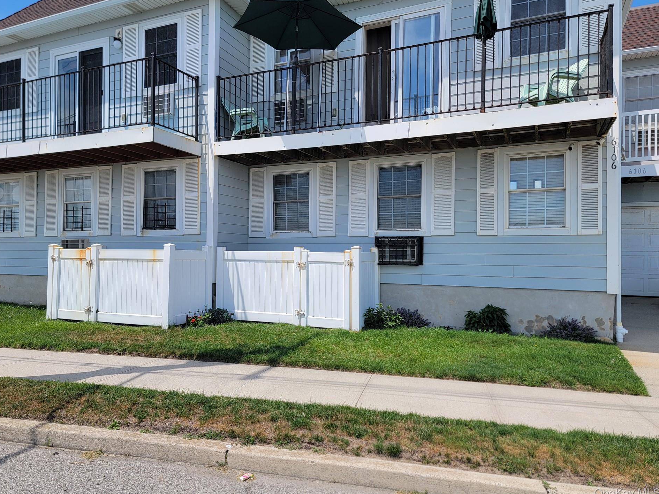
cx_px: 308
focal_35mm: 26
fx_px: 495
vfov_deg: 53.0
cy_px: 233
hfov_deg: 67.2
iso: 16
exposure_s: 1/820
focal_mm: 6.7
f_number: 1.8
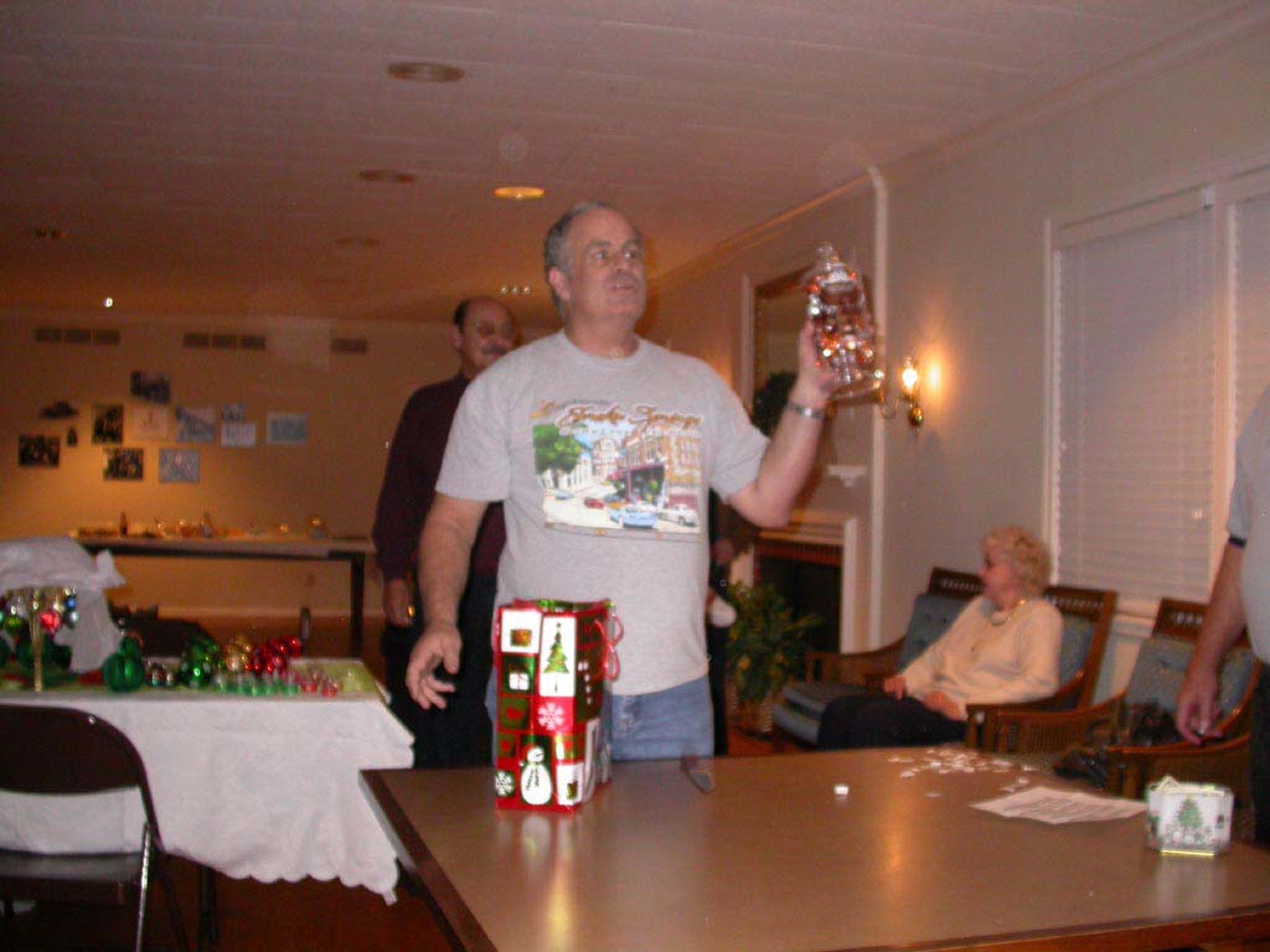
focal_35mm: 38
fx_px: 1394
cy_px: 476
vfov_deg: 37.7
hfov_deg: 49.0
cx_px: 635
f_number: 2.6
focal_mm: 7.85
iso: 200
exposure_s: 1/60
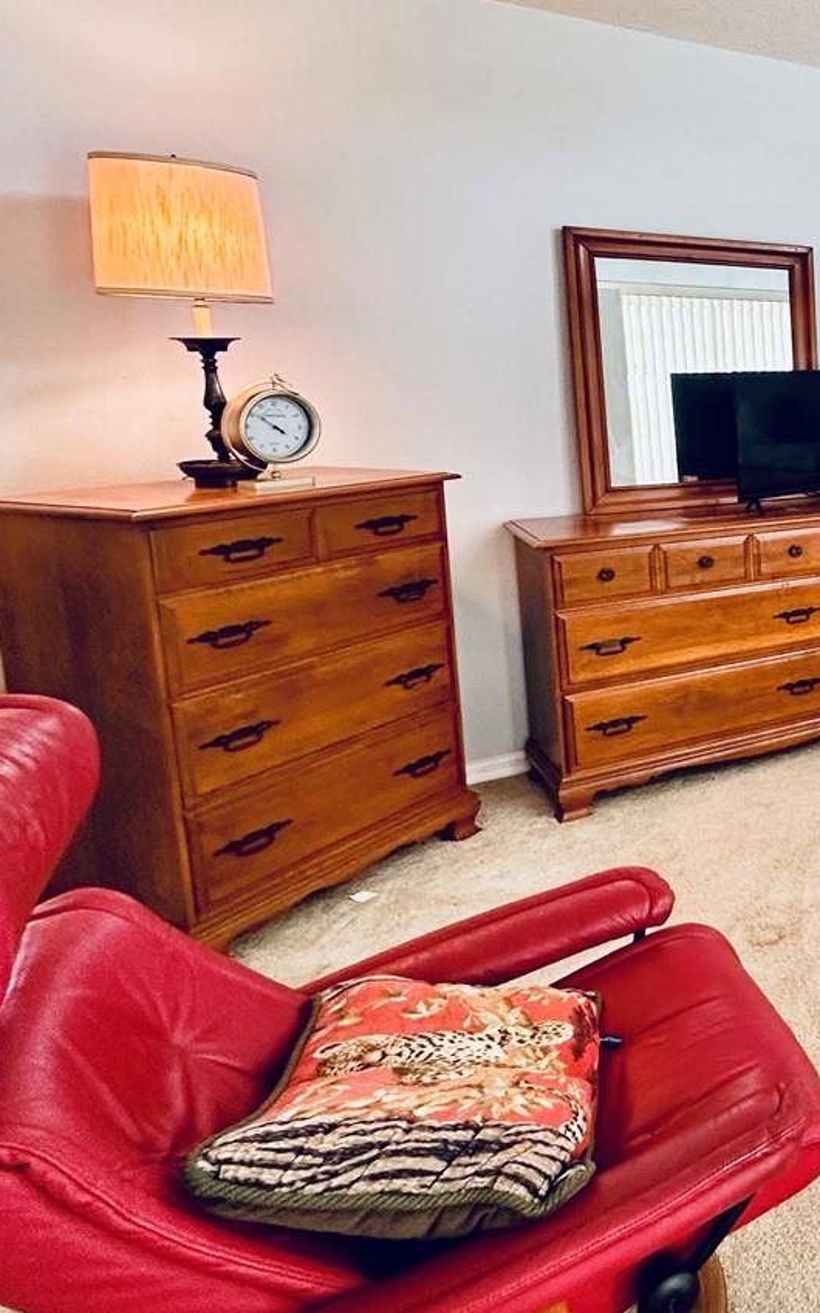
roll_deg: -1.1
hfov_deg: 31.6
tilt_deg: -8.3
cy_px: 520
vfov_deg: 65.8
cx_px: 1117
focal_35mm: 28
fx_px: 1001
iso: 160
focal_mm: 2.22
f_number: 2.2
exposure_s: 1/60
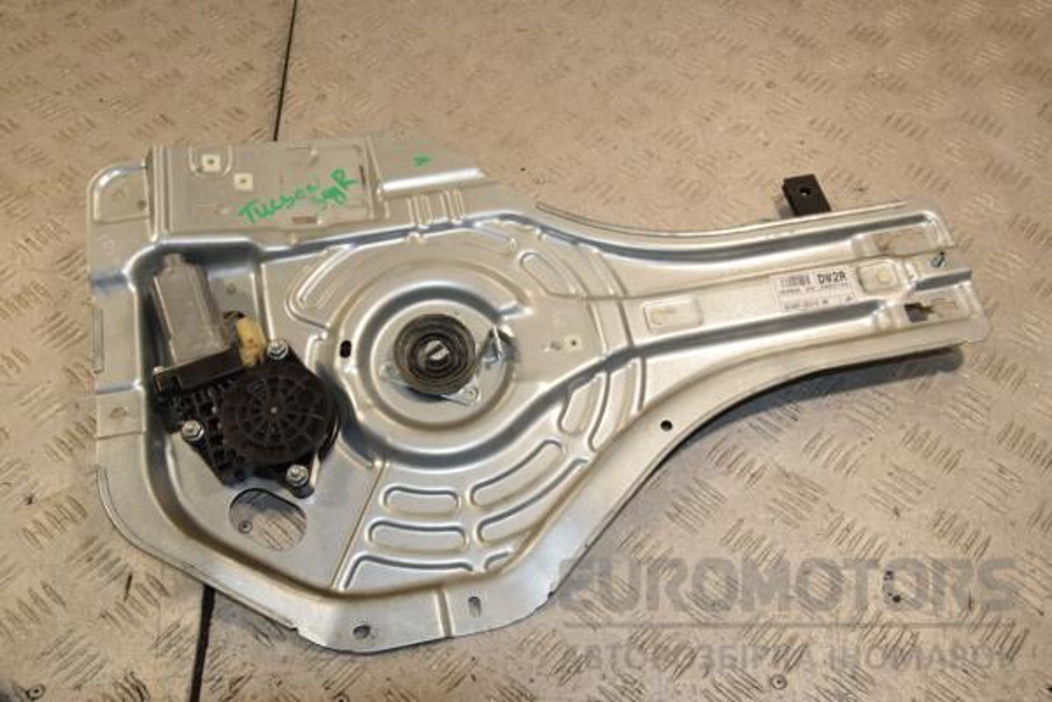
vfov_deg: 35.5
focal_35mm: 38
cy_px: 351
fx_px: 1096
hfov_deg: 51.3
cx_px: 526
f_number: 11
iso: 800
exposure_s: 1/200
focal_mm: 25
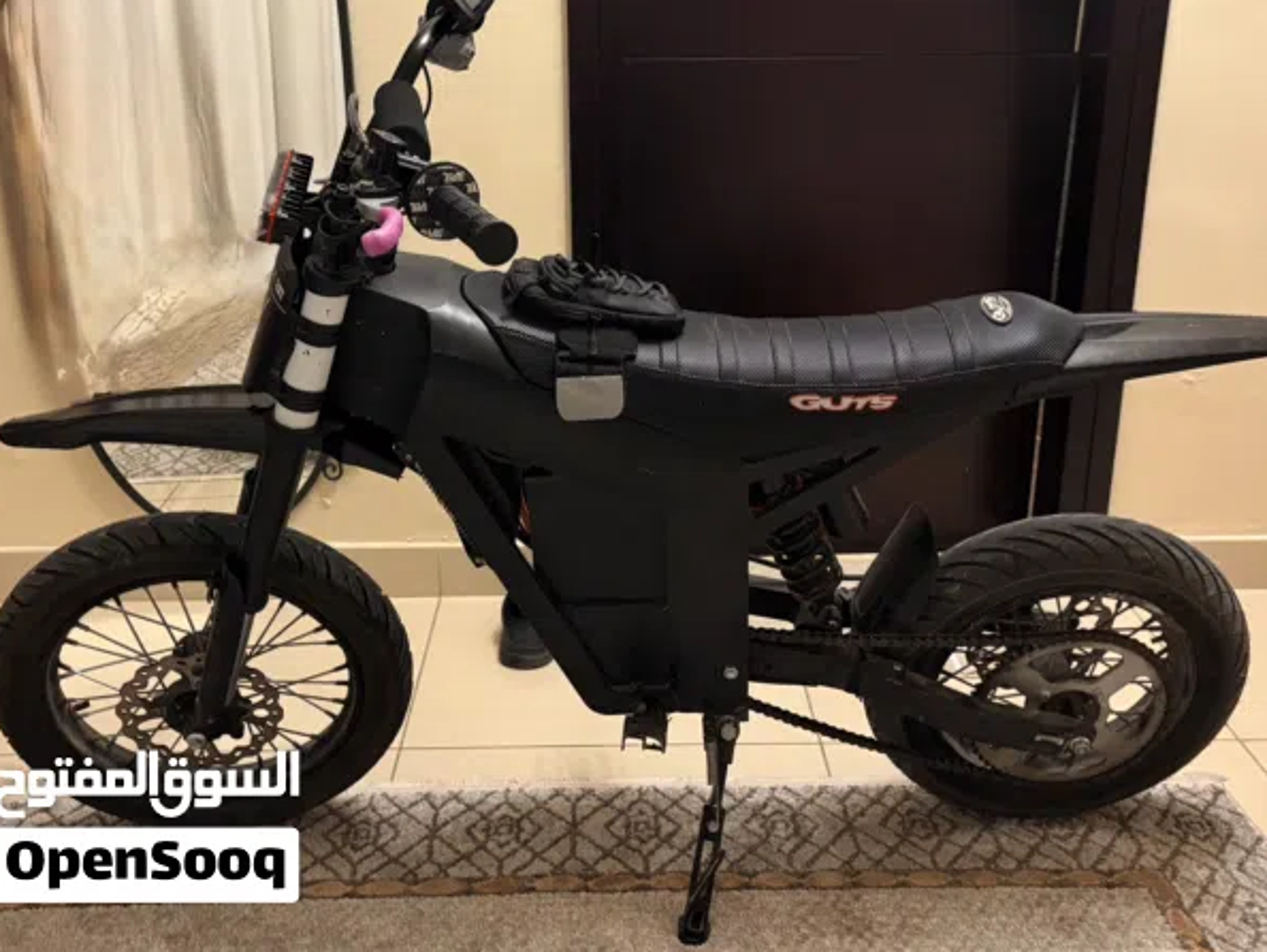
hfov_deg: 63.4
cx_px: 621
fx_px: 1025
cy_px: 442
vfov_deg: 49.7
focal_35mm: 28
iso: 400
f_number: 1.6
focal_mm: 5.96
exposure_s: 1/33
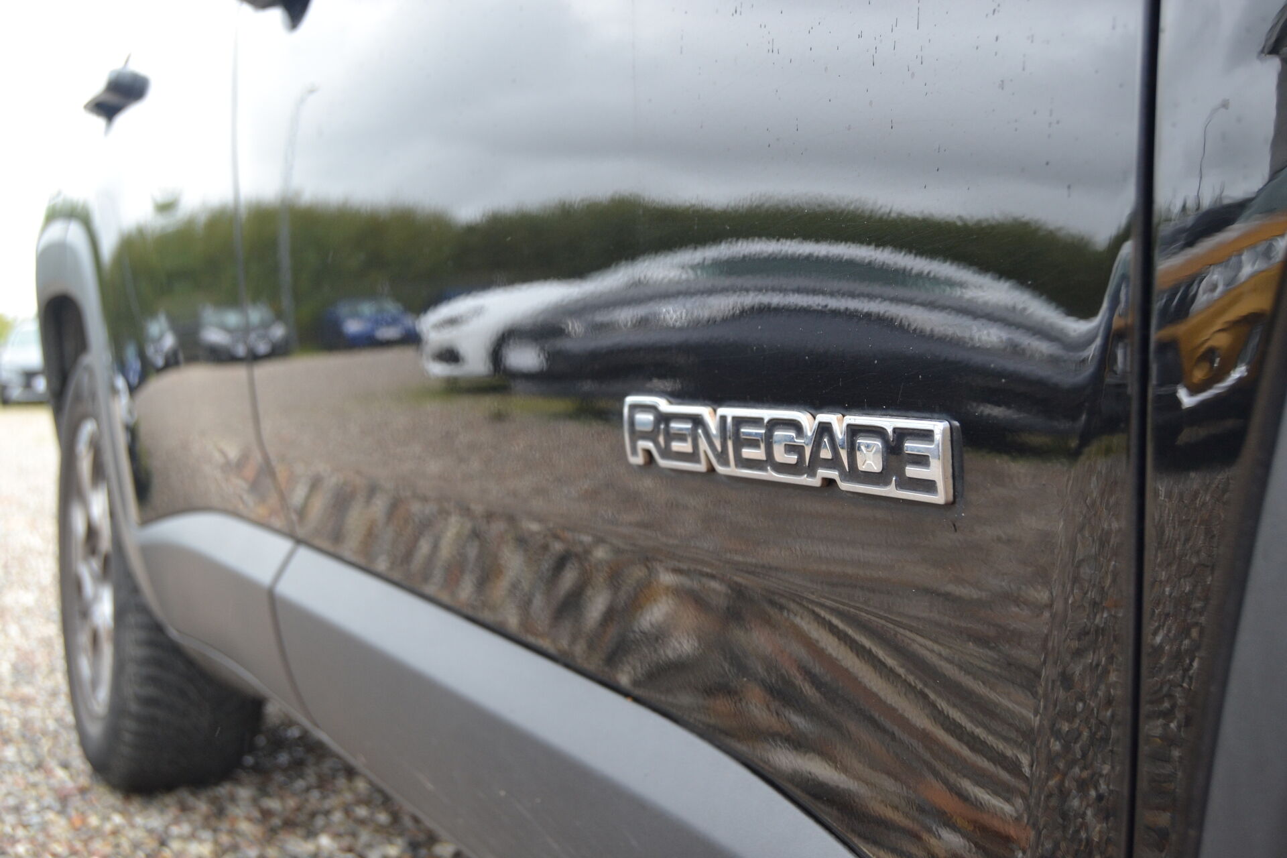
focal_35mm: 42
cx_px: 644
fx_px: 1501
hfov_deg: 46.4
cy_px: 429
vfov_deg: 31.9
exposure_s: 1/125
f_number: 5.6
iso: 360
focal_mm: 28
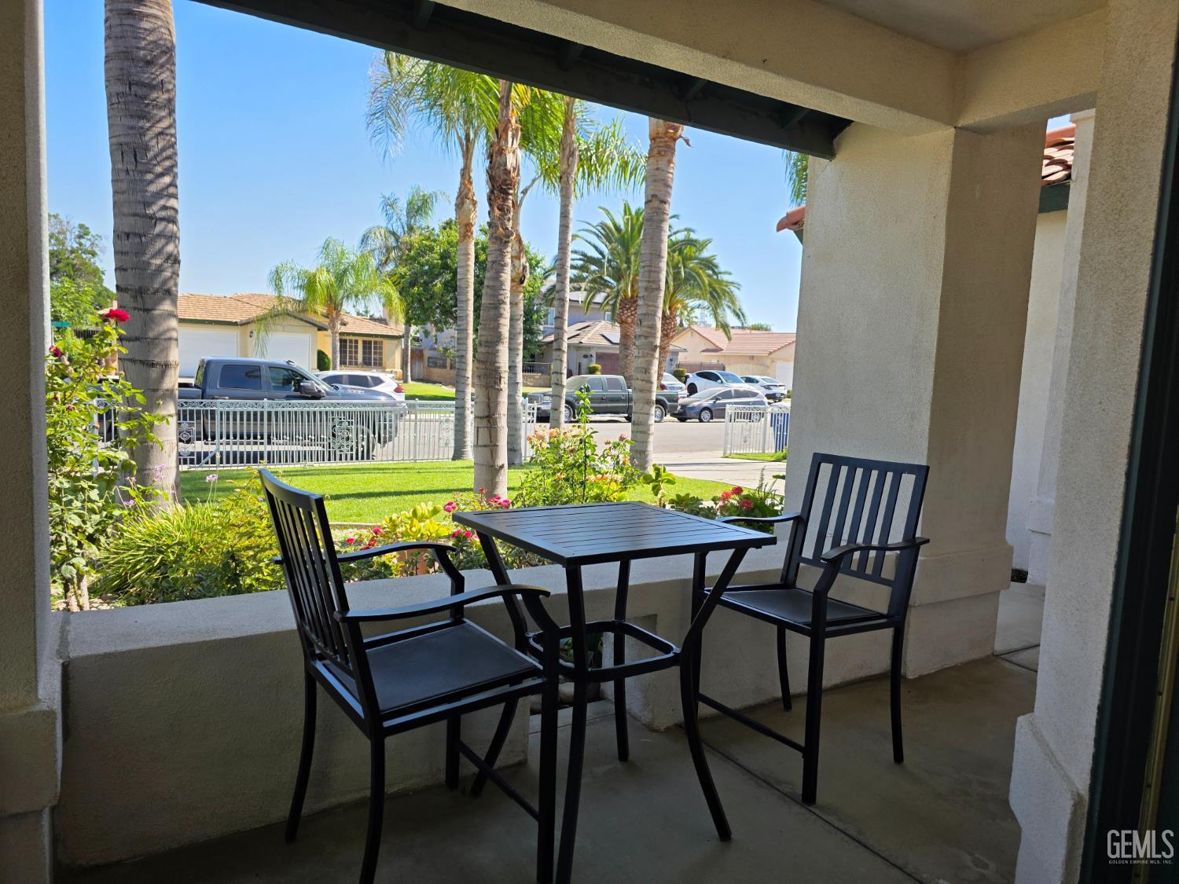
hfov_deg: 73.9
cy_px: 442
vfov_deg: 58.9
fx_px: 783
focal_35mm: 23
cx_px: 590
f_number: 1.7
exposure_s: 1/2905
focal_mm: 6.3
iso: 80
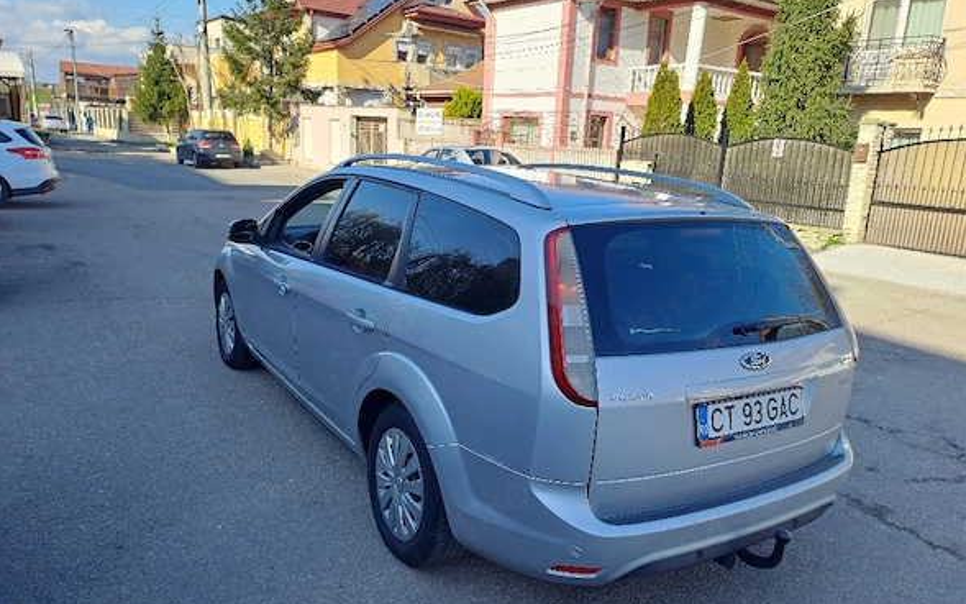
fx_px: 711
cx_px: 490
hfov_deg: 68.4
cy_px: 310
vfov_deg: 46.0
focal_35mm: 27
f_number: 1.8
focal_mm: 4.65
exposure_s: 1/909
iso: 32
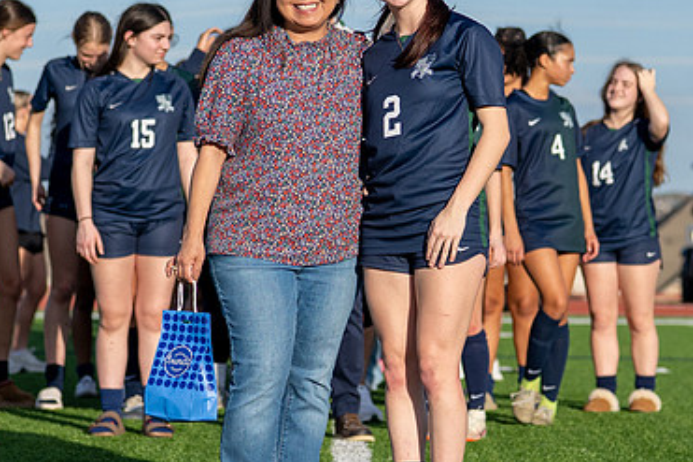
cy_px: 217
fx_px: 3887
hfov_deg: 10.2
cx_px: 345
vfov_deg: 6.8
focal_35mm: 202
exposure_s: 1/4000
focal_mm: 50
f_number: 2
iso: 100
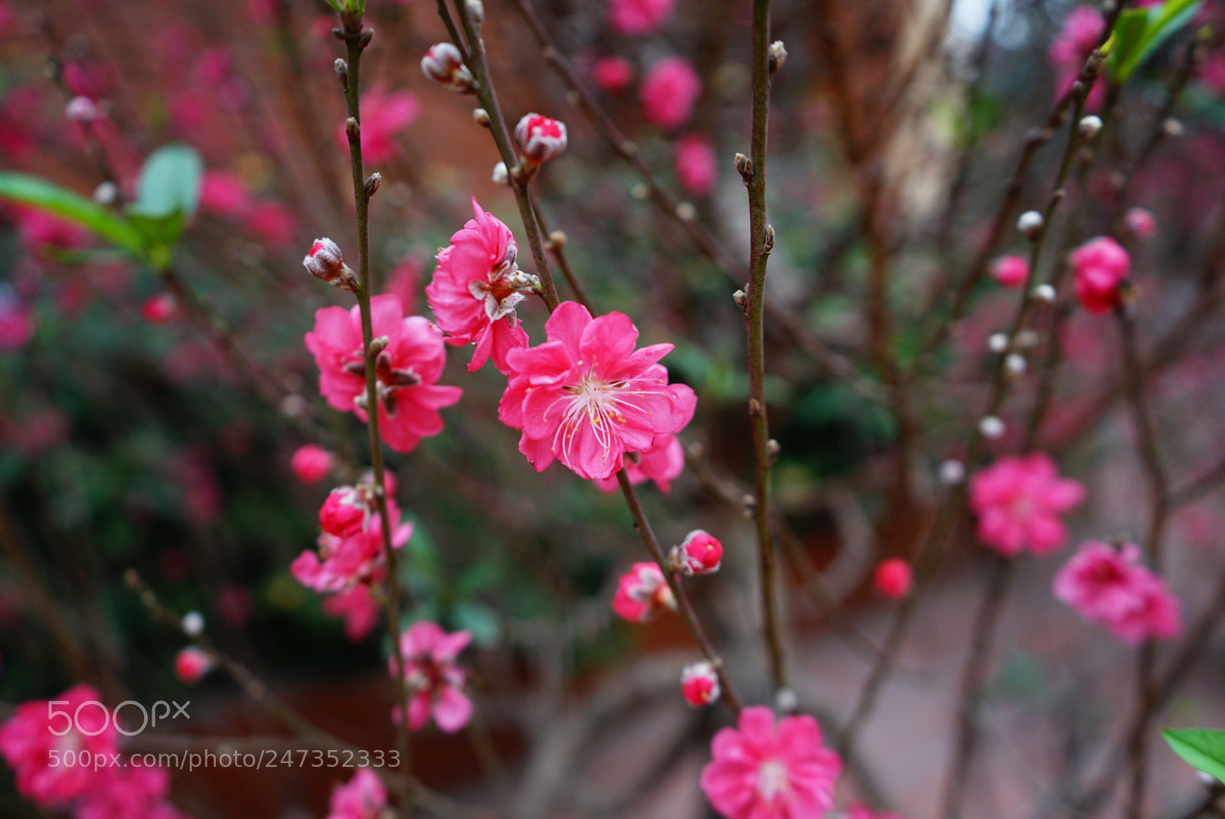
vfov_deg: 45.0
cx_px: 612
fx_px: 987
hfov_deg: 63.6
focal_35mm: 29
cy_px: 410
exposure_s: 1/400
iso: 200
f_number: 3.5
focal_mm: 29
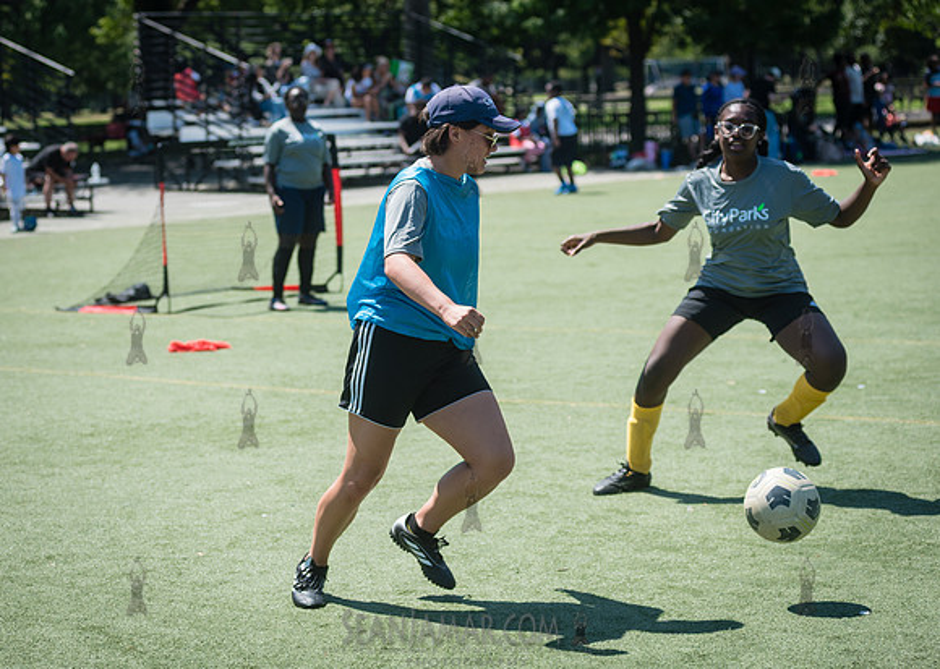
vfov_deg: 15.5
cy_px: 341
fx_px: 2462
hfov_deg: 21.6
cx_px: 388
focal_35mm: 92
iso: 200
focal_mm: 80
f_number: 4
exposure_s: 1/1250
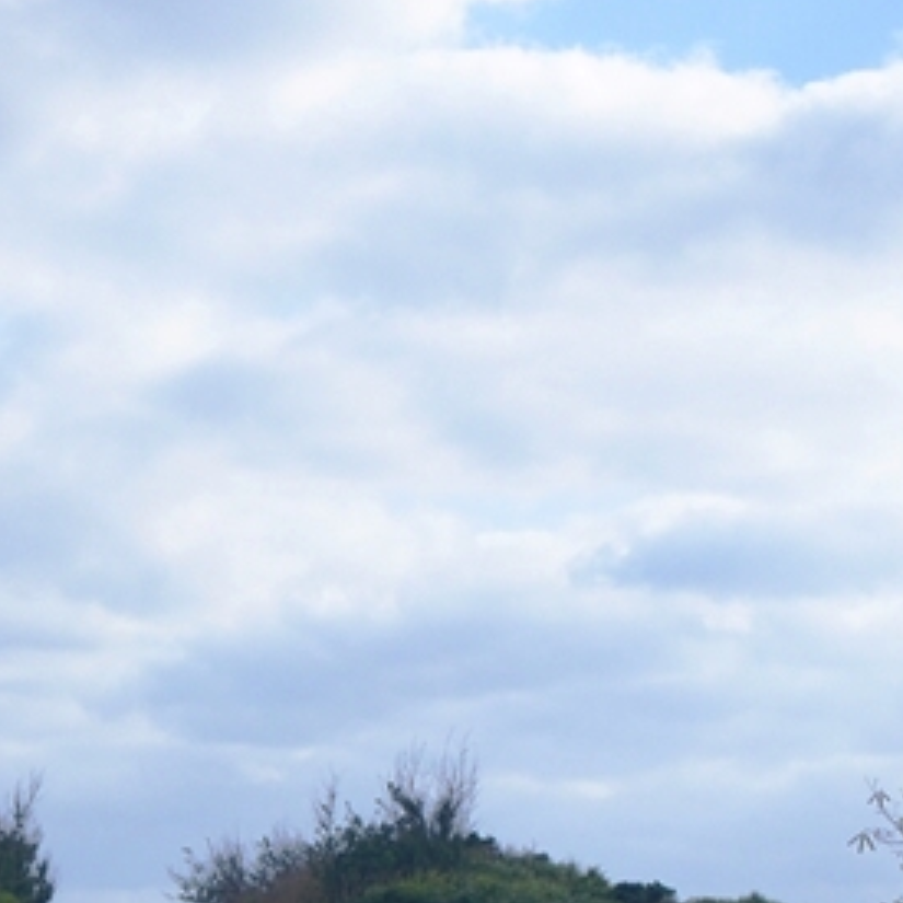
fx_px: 3165
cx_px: 59
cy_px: 849
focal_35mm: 107
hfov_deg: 16.0
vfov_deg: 16.0
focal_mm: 29
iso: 200
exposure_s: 1/500
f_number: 7.1
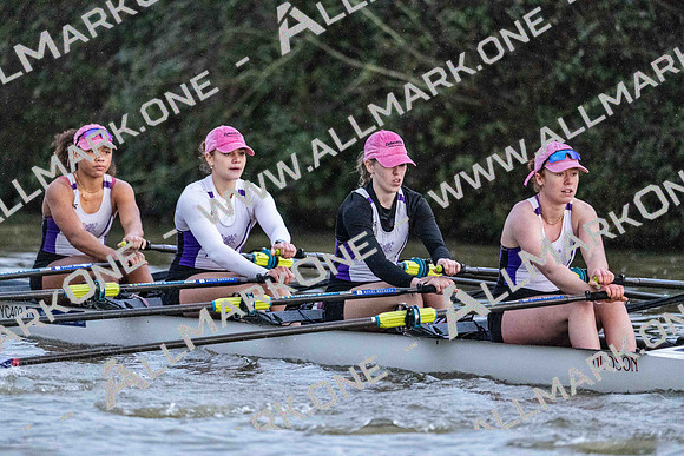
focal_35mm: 400
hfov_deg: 5.2
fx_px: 7601
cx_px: 342
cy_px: 228
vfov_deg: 3.4
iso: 14400
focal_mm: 400
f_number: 4.5
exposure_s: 1/1600
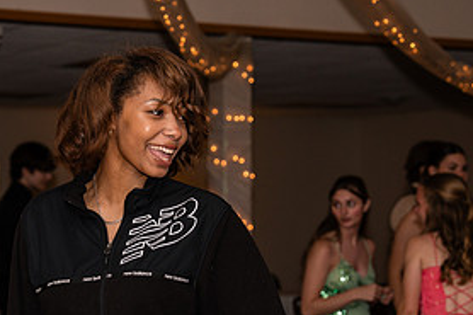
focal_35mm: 146
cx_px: 180
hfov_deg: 14.1
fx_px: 1917
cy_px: 244
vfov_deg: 9.4
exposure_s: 1/250
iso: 400
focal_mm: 70
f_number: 4
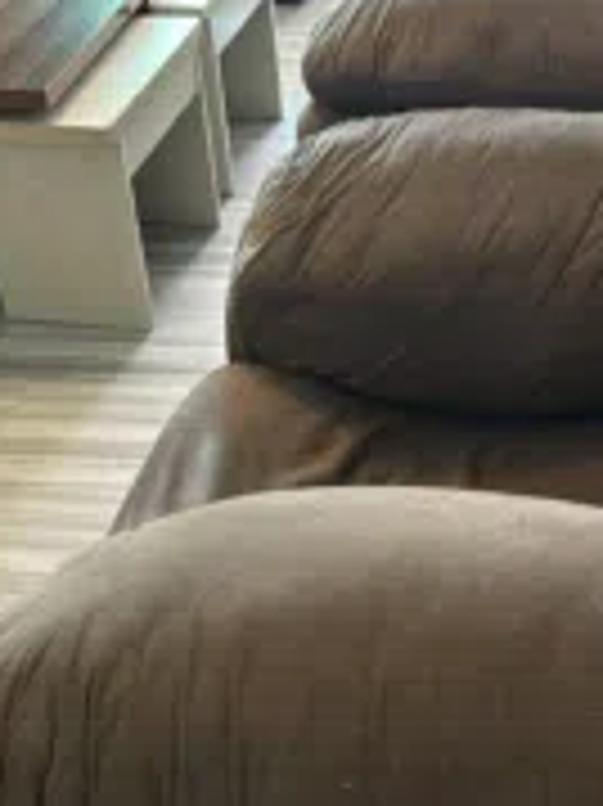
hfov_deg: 25.1
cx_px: 378
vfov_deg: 33.2
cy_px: 378
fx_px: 1349
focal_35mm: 58
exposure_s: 1/60
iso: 200
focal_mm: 5.7
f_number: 1.5
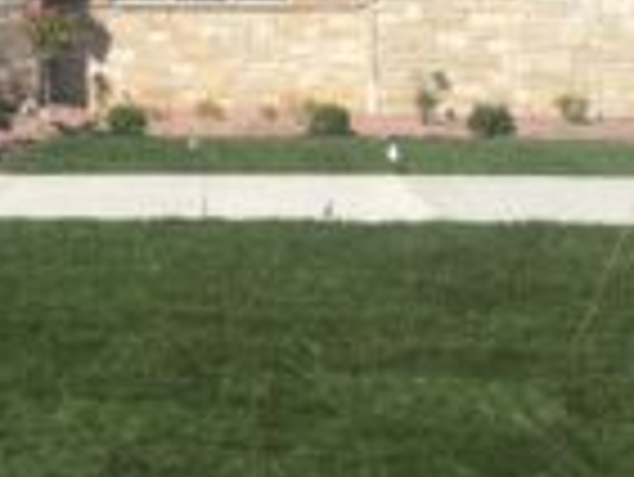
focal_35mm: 93
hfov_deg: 20.7
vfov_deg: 15.1
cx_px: 74
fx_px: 1705
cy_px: -153
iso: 25
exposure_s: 1/1923
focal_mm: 4.15
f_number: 2.2
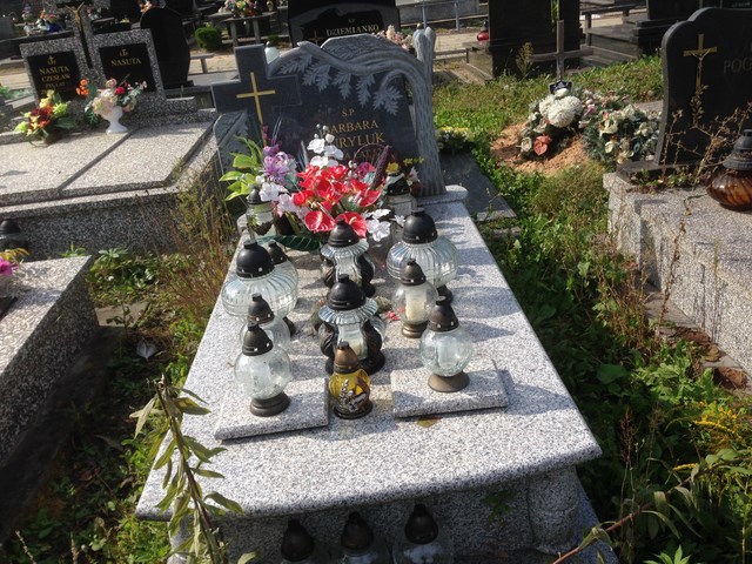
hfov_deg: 55.4
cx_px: 376
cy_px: 282
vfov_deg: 42.9
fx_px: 717
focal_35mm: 33
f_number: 2.4
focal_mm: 4.12
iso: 50
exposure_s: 1/1290
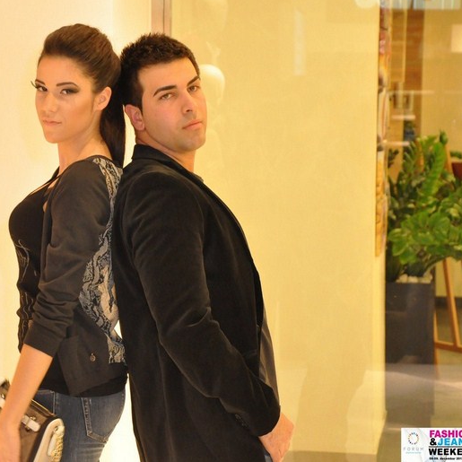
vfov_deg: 14.5
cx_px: 127
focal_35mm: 120
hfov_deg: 14.5
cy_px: 231
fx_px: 1812
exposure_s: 1/60
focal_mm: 62
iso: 1600
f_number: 5.3
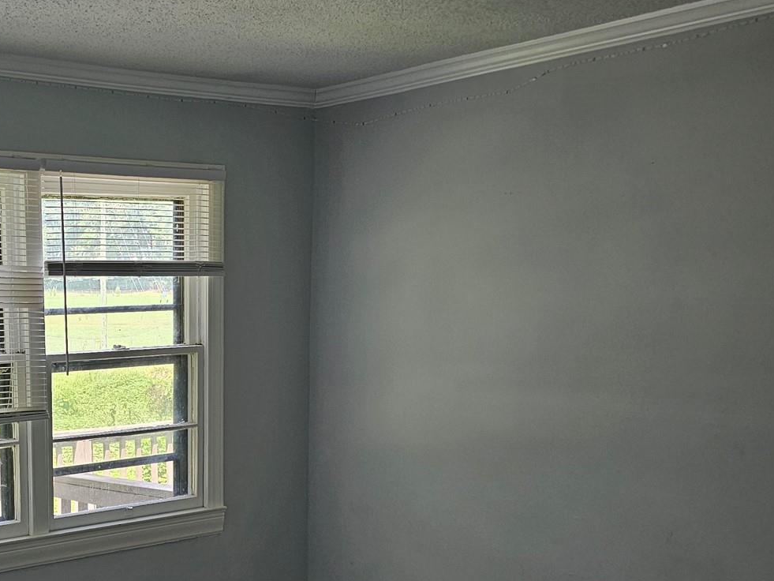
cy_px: 462
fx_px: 1073
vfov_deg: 29.6
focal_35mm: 48
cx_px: 64
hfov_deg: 36.9
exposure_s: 1/180
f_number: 1.7
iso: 100
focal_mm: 6.3
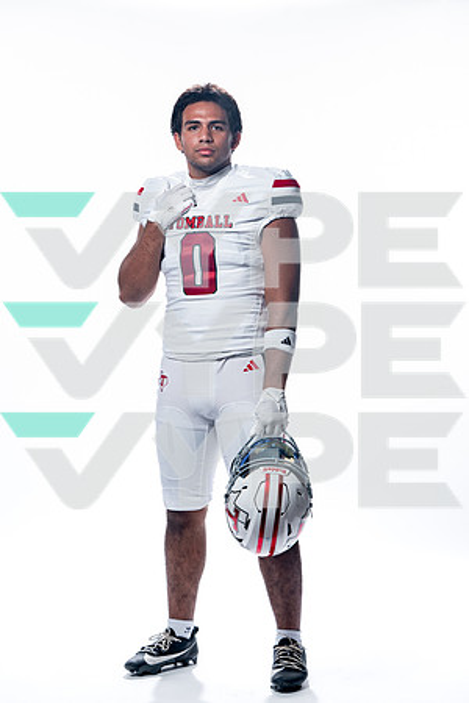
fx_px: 1720
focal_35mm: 88
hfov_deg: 15.5
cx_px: 234
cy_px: 352
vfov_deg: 23.1
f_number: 5.6
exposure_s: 1/250
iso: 100
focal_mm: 88
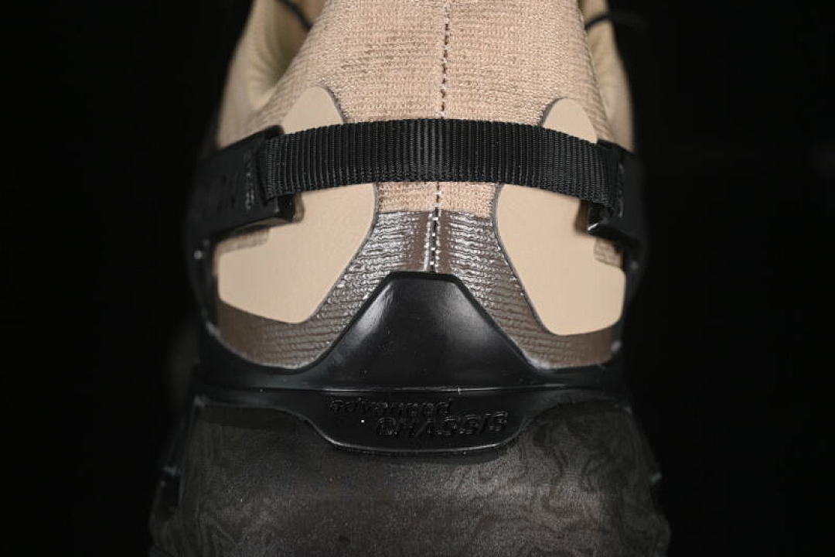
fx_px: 1739
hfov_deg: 27.0
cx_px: 418
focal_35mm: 75
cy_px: 278
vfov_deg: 18.2
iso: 160
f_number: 6.3
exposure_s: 1/60
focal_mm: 50
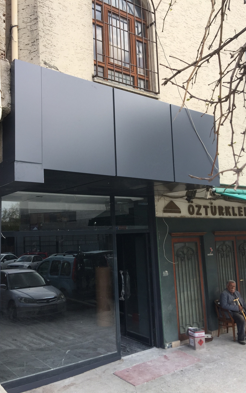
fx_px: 332
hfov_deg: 40.5
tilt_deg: +9.6
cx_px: 101
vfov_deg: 61.2
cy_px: 196
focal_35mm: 31
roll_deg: +2.2
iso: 32
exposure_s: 1/507
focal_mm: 4.15
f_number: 2.2
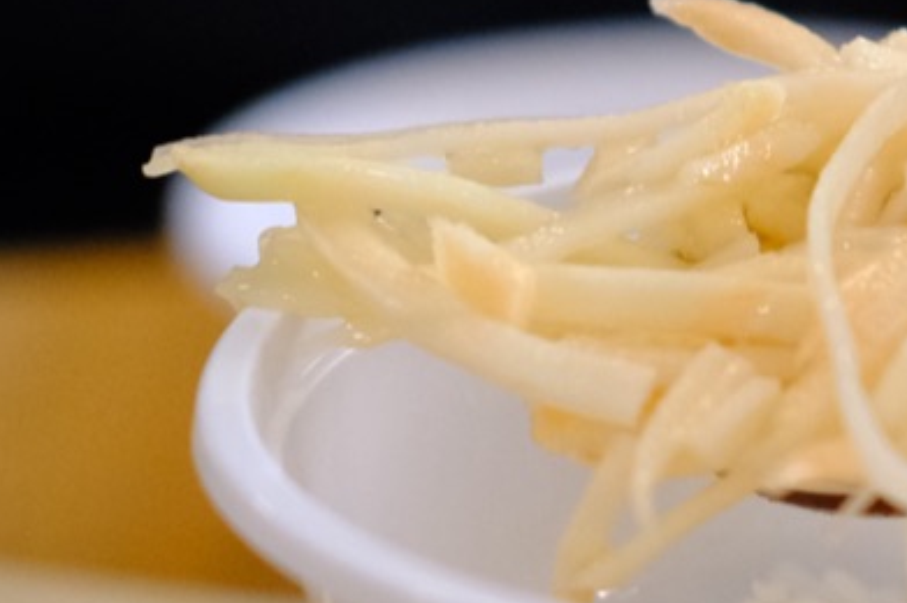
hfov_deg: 9.3
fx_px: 5462
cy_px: -169
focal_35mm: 217
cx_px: 1336
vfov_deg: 6.3
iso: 2500
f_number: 2
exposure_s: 1/420
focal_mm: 35
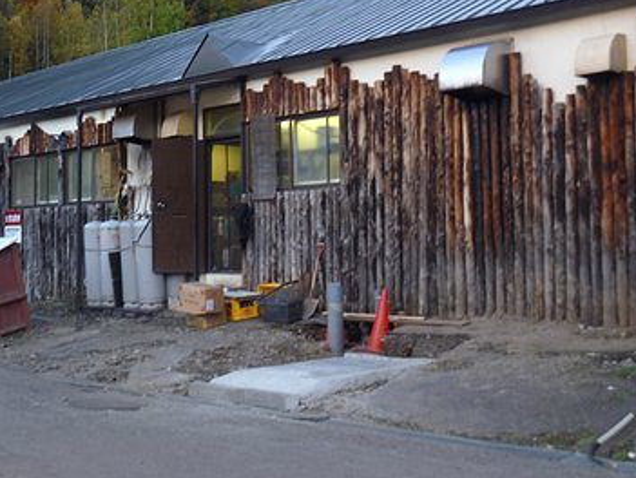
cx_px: 230
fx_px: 938
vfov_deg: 28.5
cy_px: 192
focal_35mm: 51
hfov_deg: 37.2
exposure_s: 1/8
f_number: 3.5
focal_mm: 6.3
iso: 100
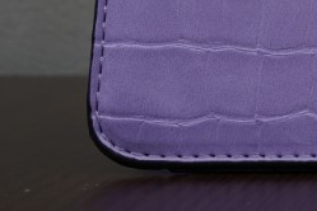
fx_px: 1426
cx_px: 540
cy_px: -228
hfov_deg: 11.9
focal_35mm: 162
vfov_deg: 8.0
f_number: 8
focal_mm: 35
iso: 320
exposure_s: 1/250
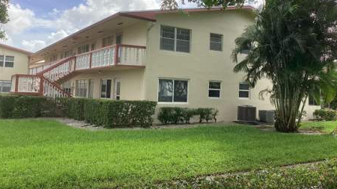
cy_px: 59
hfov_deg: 55.3
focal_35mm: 36
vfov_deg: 32.5
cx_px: 176
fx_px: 322
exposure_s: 1/867
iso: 25
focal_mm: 3.3
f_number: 2.4
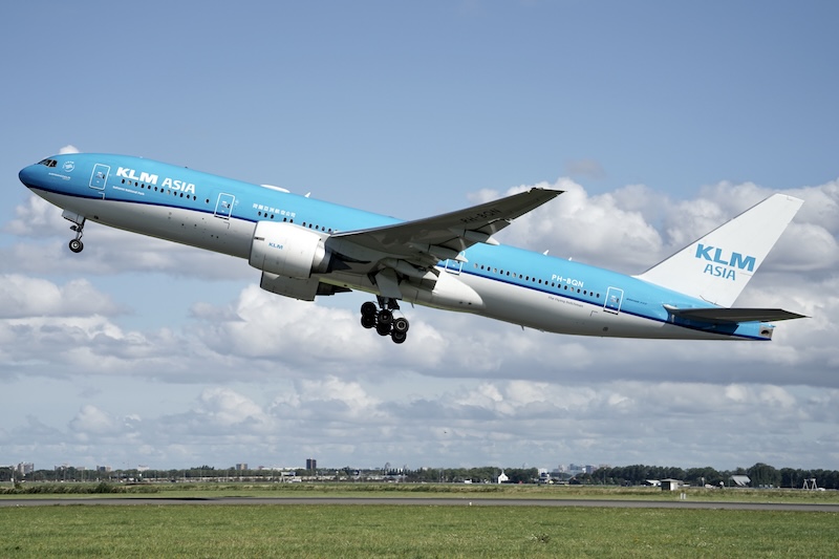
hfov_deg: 23.4
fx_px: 2027
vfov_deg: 15.7
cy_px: 280
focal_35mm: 87
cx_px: 420
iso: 160
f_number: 5
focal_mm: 87
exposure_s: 1/1600
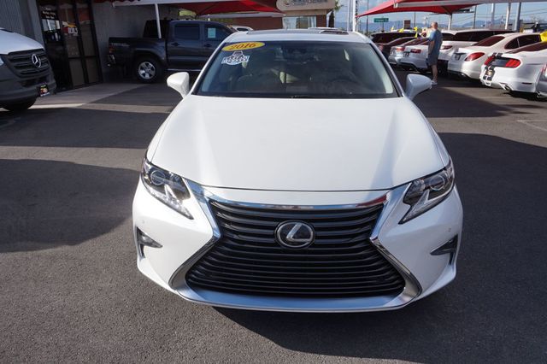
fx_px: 433
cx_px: 274
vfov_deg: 45.6
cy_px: 182
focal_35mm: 28
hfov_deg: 64.6
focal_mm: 19
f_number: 11
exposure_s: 1/160
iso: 100
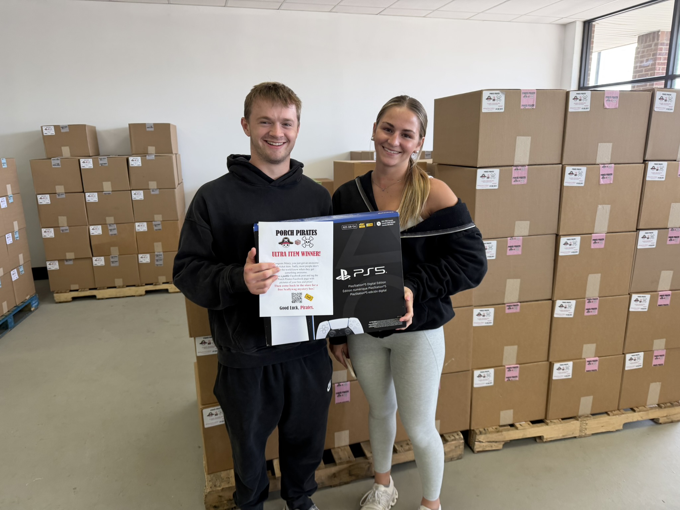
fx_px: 471
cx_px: 340
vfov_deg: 56.8
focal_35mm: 24
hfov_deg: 71.6
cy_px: 255
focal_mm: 6.76
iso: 100
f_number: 1.78
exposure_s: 1/120
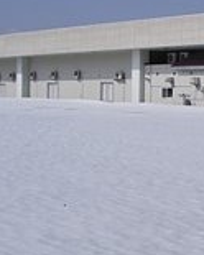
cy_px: 133
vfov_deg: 17.0
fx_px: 853
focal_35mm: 113
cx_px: 222
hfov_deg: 13.4
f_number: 4.3
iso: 80
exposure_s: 1/2000
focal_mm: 5.8
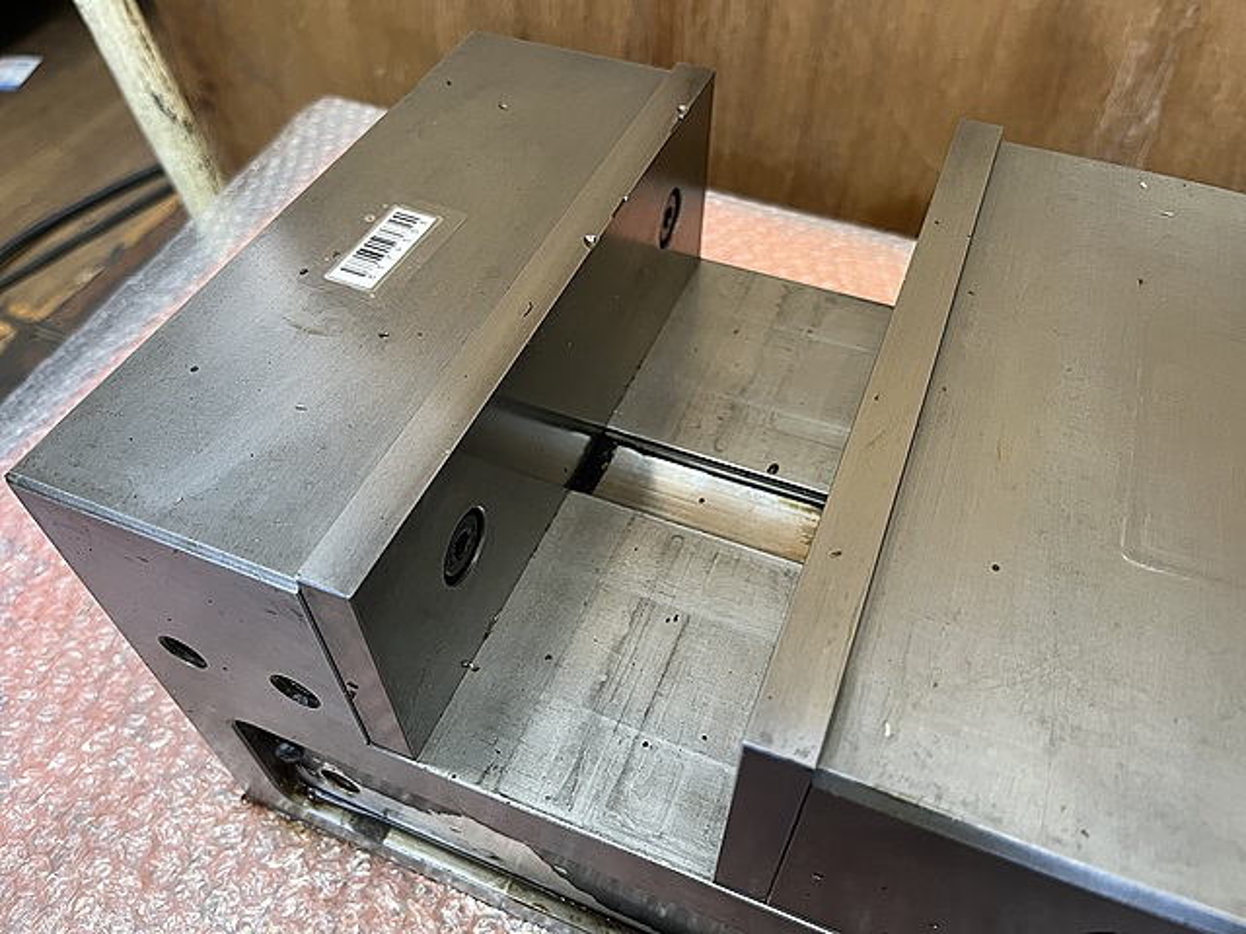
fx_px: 936
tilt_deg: -51.5
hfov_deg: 67.3
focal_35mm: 26
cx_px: 623
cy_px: 467
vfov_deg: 53.1
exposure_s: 1/64
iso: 125
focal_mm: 5.1
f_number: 1.6
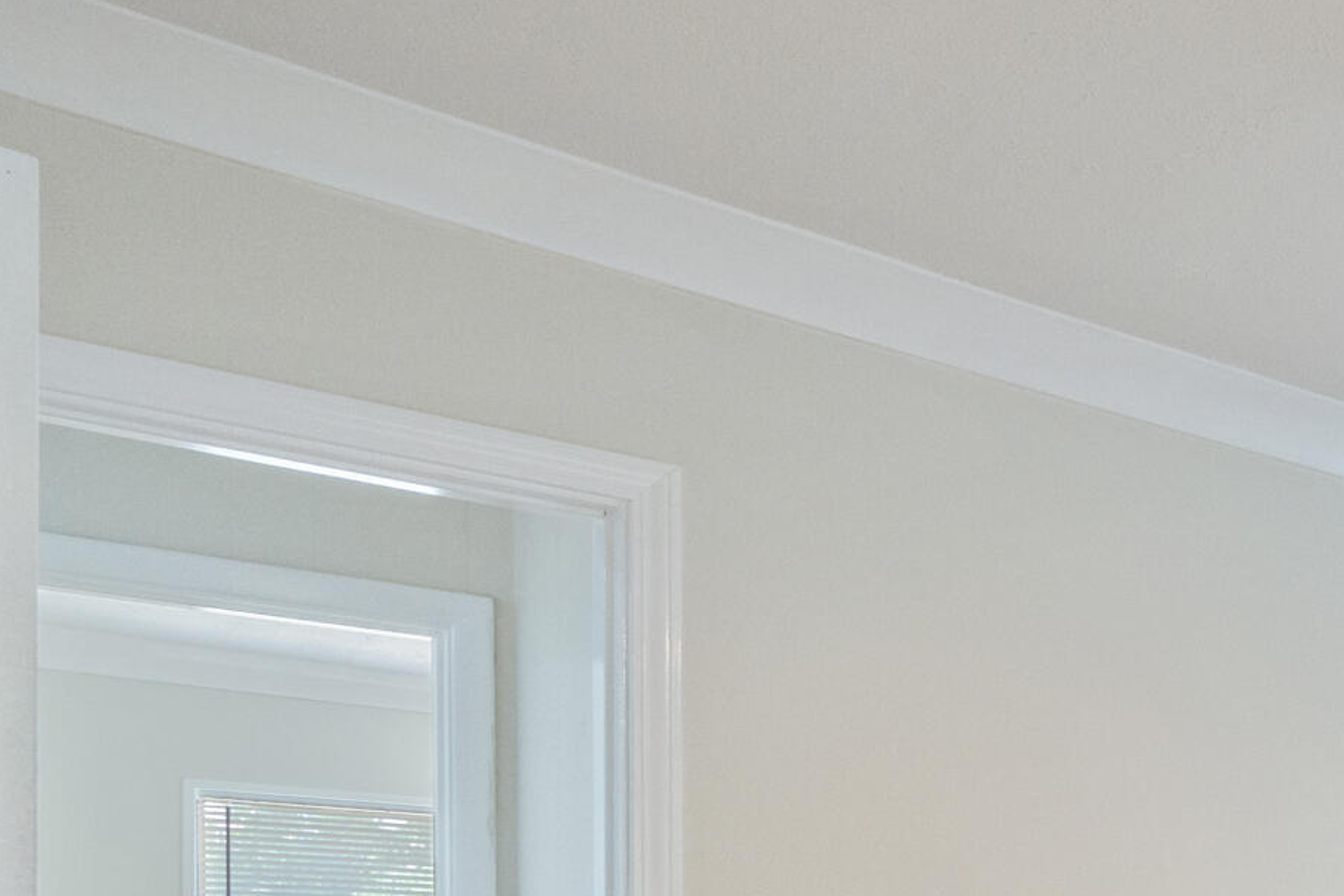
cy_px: 1073
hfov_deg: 30.7
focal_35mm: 46
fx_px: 1717
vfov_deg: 26.1
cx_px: 1848
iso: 1600
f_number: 8
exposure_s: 1/25
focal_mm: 14
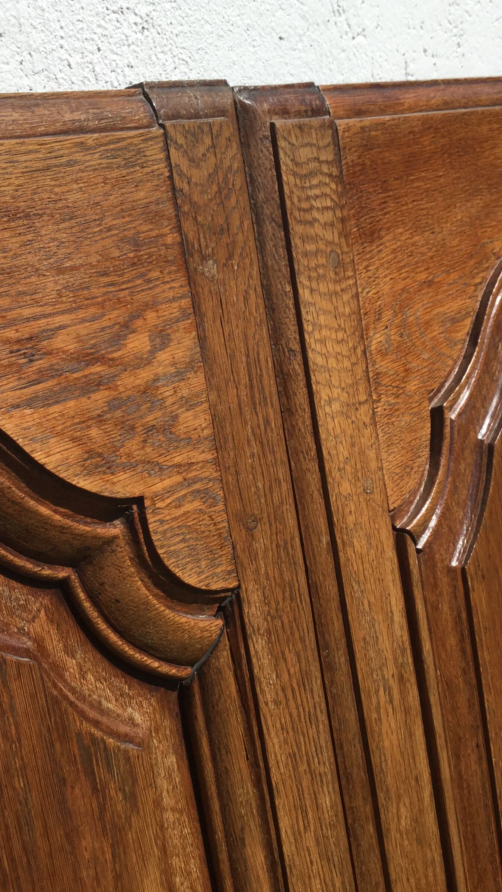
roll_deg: +3.9
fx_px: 1088
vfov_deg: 44.6
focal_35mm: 46
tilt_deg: -18.8
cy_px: 441
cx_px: 194
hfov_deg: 25.9
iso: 25
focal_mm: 3.3
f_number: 2.4
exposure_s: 1/1359
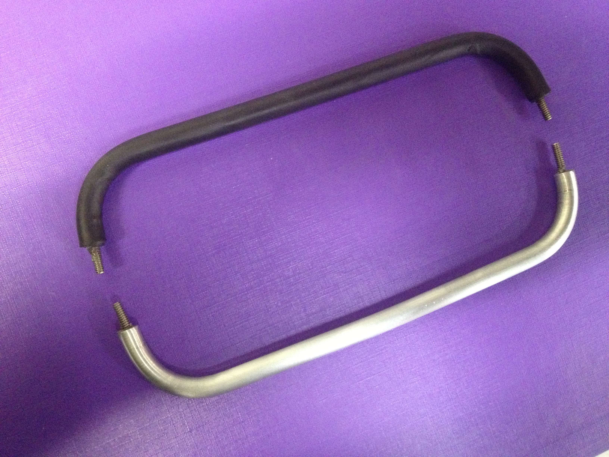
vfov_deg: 40.7
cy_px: 228
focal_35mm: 35
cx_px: 304
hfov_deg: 52.6
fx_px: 616
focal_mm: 4.28
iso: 640
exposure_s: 1/17
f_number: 2.4
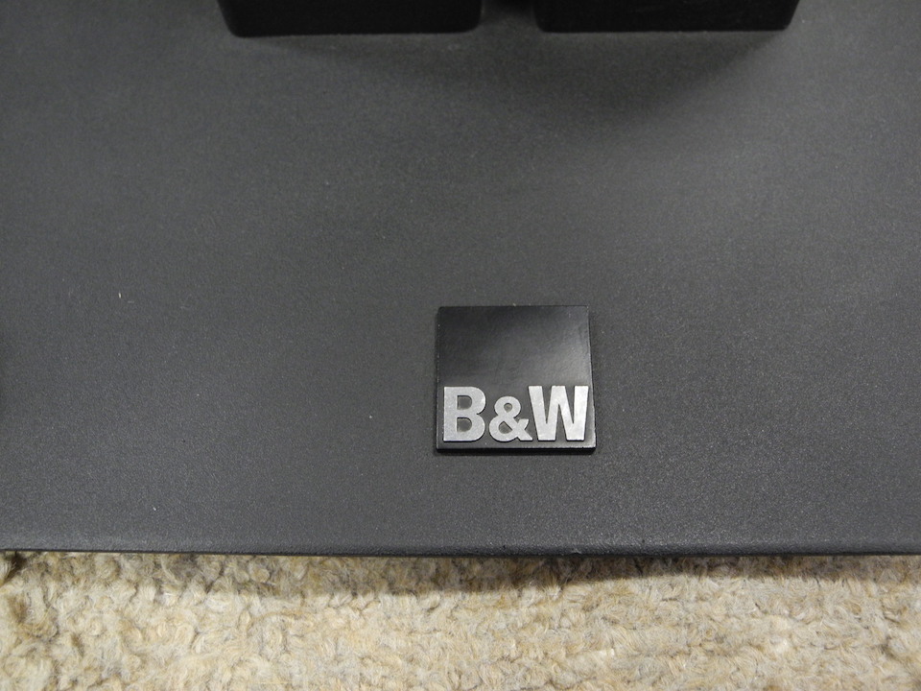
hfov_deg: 56.8
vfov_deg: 44.2
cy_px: 346
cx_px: 460
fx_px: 851
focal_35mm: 32
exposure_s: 1/11.7
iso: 400
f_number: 2.8
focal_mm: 6.8
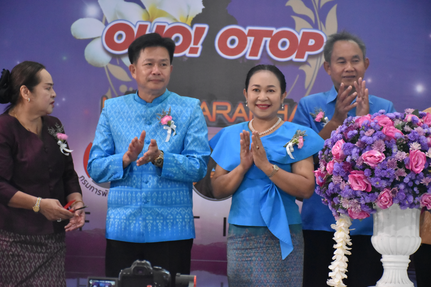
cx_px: 216
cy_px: 144
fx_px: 1347
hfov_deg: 18.2
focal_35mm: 112
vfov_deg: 12.2
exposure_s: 1/320
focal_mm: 75
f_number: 5
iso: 3200
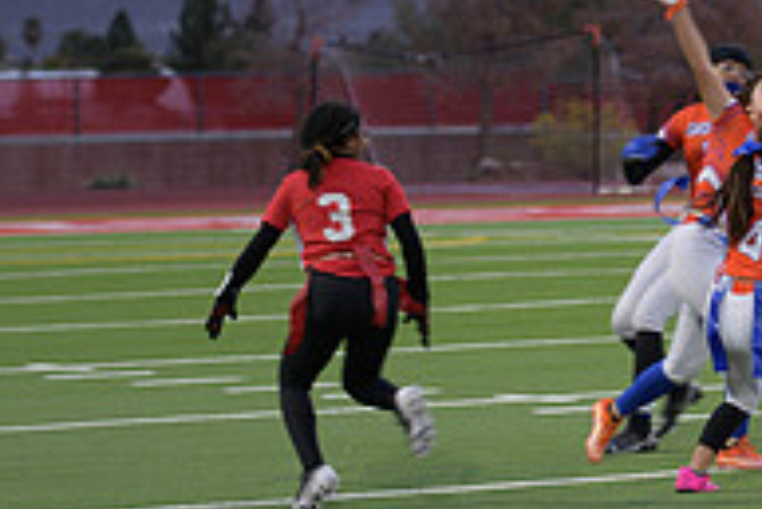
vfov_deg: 5.3
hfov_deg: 7.9
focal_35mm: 258
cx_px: 786
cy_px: 183
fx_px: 5465
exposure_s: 1/200
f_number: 2.8
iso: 400
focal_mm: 86
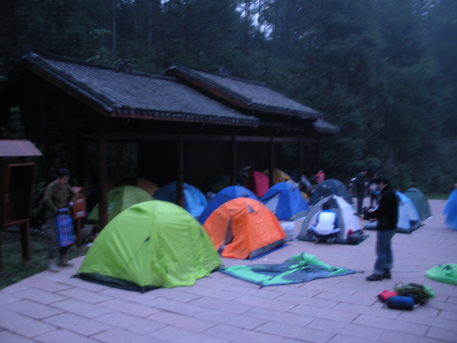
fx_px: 475
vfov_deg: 39.7
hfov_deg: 51.4
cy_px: 172
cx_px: 228
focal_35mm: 36
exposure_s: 1/3.5
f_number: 3.5
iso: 64
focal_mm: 6.3
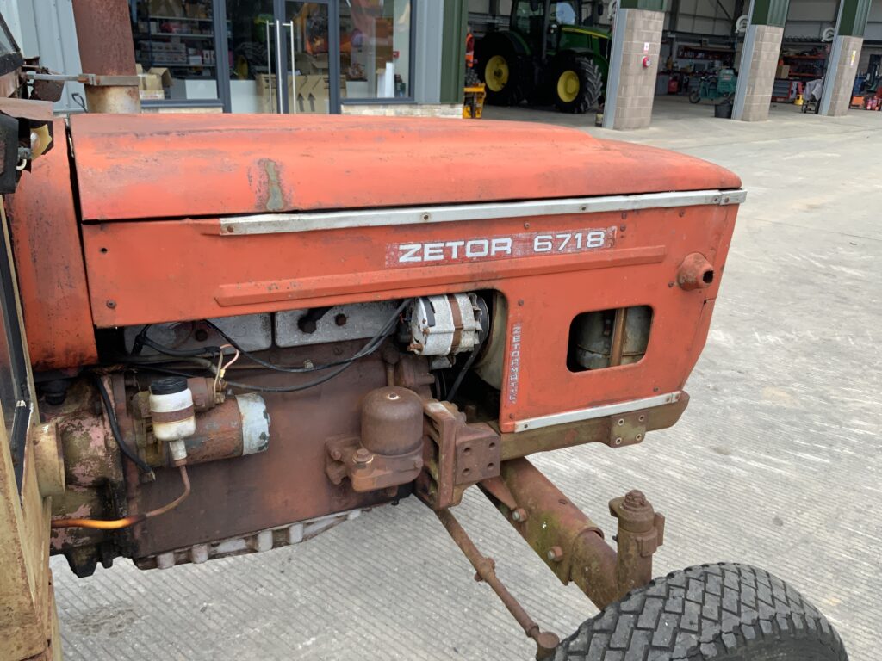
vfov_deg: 48.2
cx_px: 441
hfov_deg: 61.7
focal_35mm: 29
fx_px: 739
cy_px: 330
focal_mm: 3
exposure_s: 1/486
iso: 16
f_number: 1.8
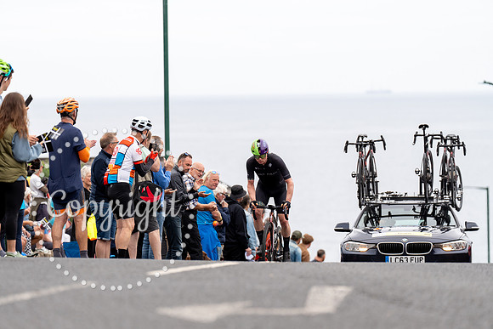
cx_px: 246
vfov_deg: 6.9
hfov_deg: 10.3
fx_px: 2739
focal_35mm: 200
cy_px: 164
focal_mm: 200
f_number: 3.5
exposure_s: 1/1000
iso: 320
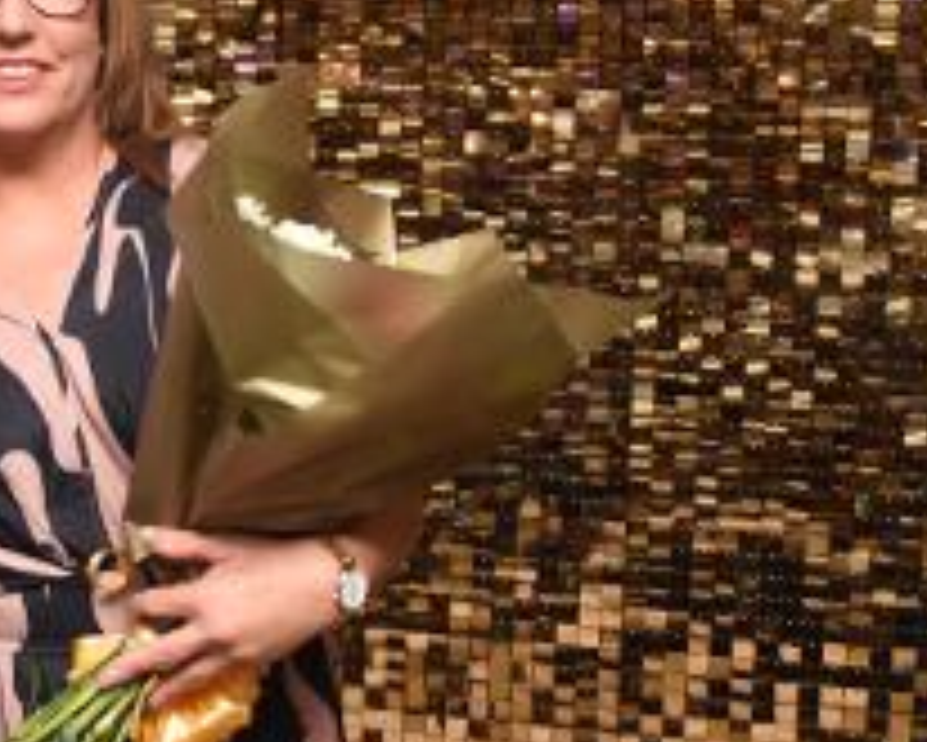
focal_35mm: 71
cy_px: 223
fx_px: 1949
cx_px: 135
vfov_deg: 21.5
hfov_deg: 26.1
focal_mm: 26
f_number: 2.8
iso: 1000
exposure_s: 1/60
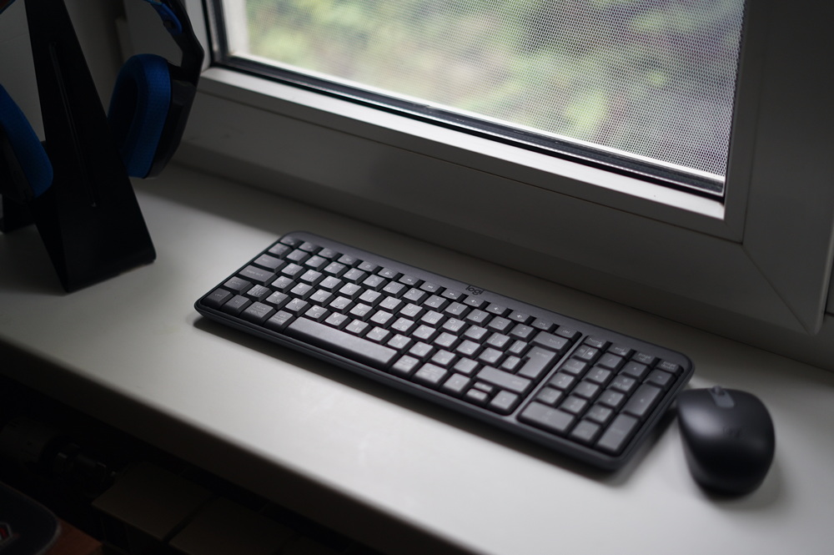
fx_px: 1157
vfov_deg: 26.9
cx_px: 417
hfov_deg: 39.6
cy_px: 278
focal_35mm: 50
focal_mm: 50
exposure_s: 1/60
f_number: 1.8
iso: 200
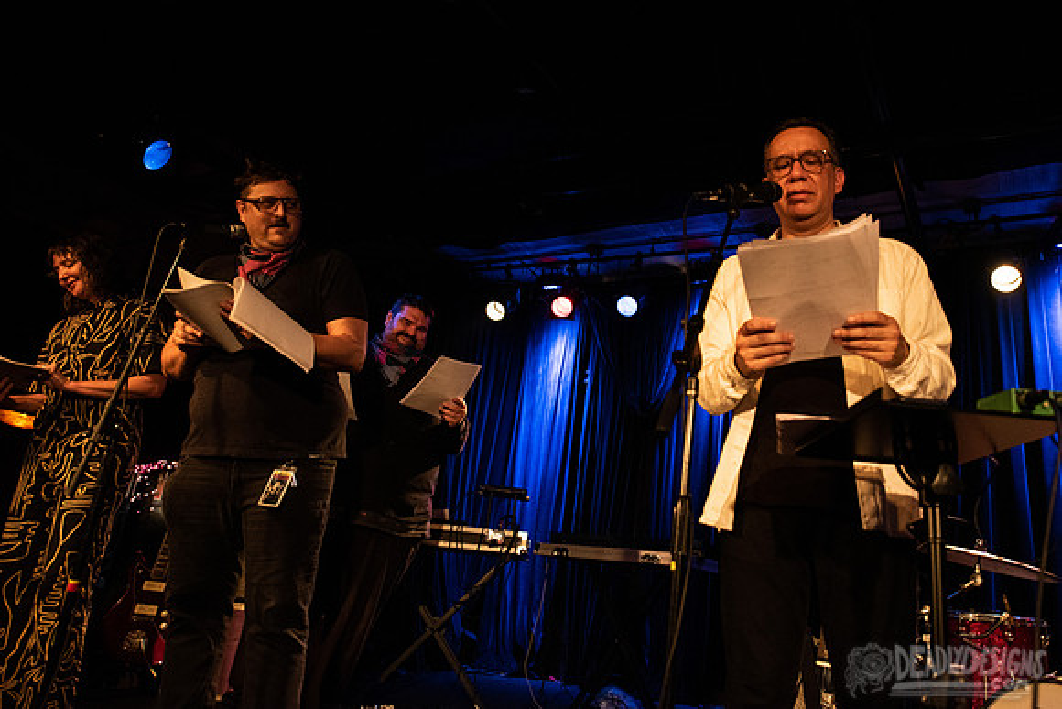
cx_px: 601
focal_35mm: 27
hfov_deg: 66.8
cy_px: 308
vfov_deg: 47.6
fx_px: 801
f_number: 3.2
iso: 3200
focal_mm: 24
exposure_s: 1/125
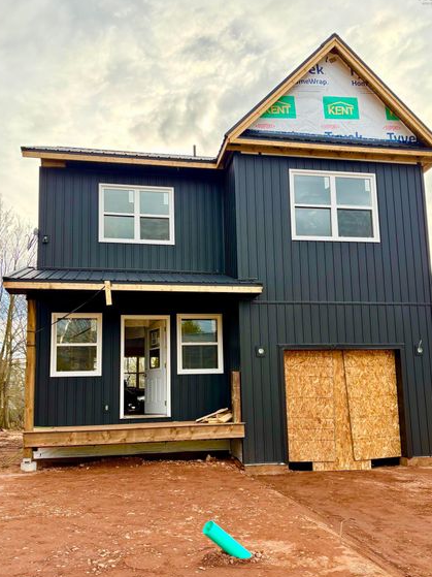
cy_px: 323
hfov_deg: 45.4
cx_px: 211
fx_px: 516
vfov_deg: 58.2
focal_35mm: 31
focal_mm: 5.96
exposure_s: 1/615
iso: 50
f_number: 1.6
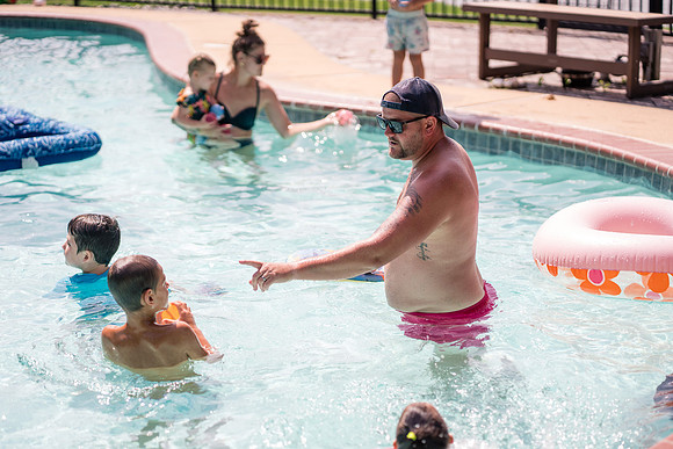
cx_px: 336
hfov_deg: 23.9
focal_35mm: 85
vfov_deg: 16.1
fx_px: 1589
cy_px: 224
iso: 200
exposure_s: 1/4000
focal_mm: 85
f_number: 2.2
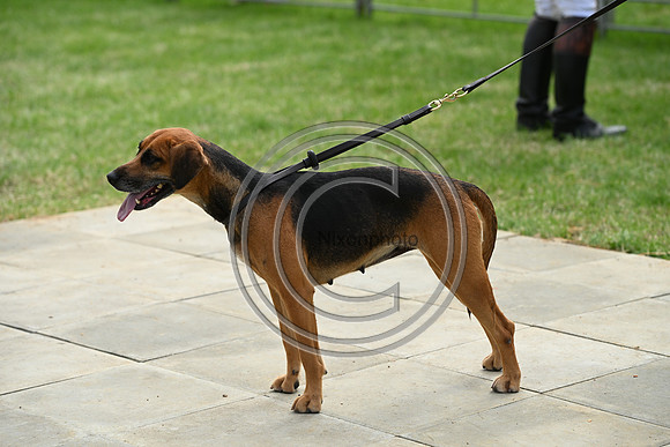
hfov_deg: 16.4
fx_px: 2327
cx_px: 335
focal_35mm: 125
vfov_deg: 11.0
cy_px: 224
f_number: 4.5
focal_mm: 125
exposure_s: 1/1000
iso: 200
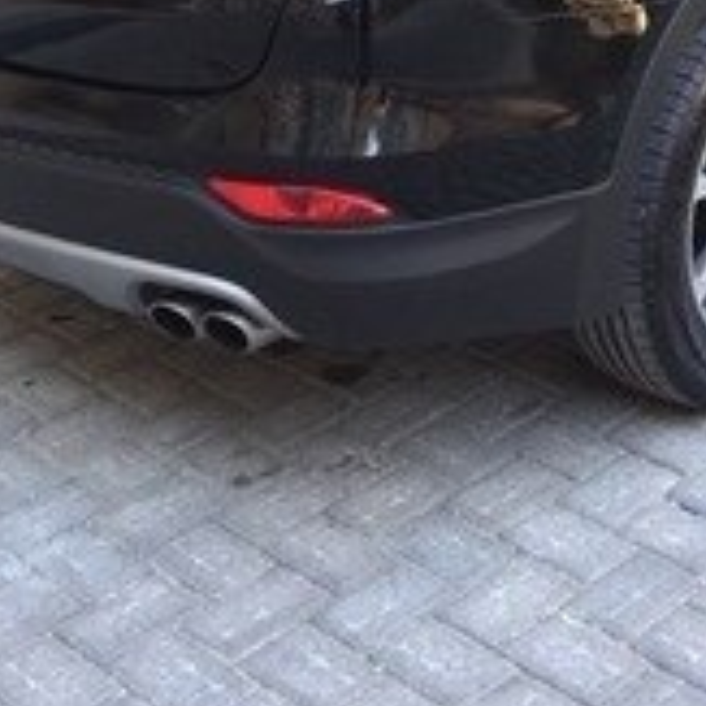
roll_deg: +1.7
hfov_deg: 22.0
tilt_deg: -8.1
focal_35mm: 78
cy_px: -217
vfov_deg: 20.3
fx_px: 1800
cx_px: 546
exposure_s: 1/50
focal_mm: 4.15
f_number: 2.2
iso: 32
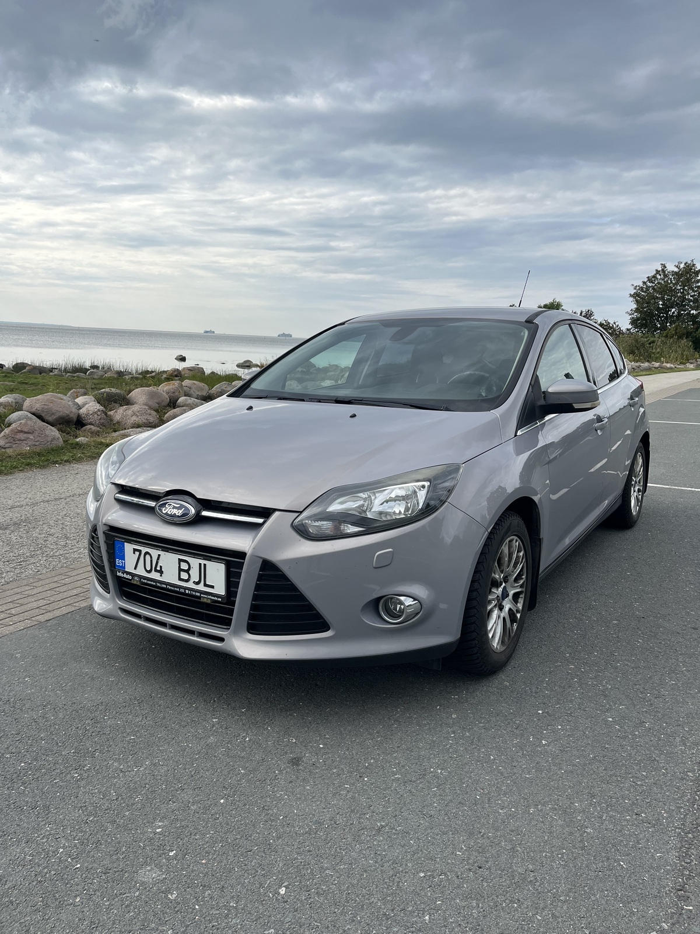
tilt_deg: -11.6
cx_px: 350
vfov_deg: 67.3
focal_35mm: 26
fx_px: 701
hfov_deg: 53.1
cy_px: 467
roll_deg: -2.9
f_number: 1.6
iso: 50
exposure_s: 1/2632
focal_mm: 5.1
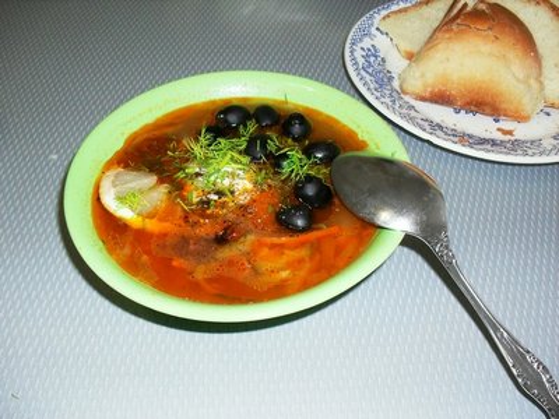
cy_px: 210
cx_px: 280
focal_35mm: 38
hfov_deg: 49.0
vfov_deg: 37.7
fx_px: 614
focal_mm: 6.3
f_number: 2.8
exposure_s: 1/45
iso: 200
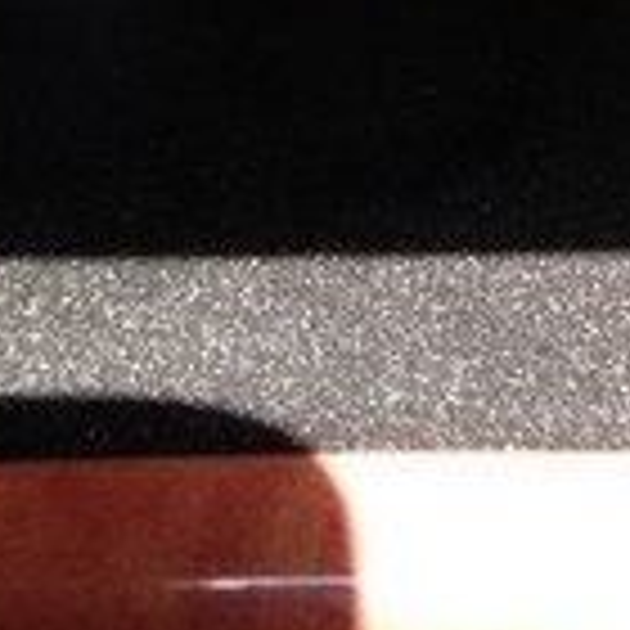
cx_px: 1130
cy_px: -164
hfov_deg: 14.3
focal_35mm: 108
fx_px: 2224
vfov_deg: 15.4
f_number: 2.2
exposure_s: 1/50
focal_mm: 3.81
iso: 160
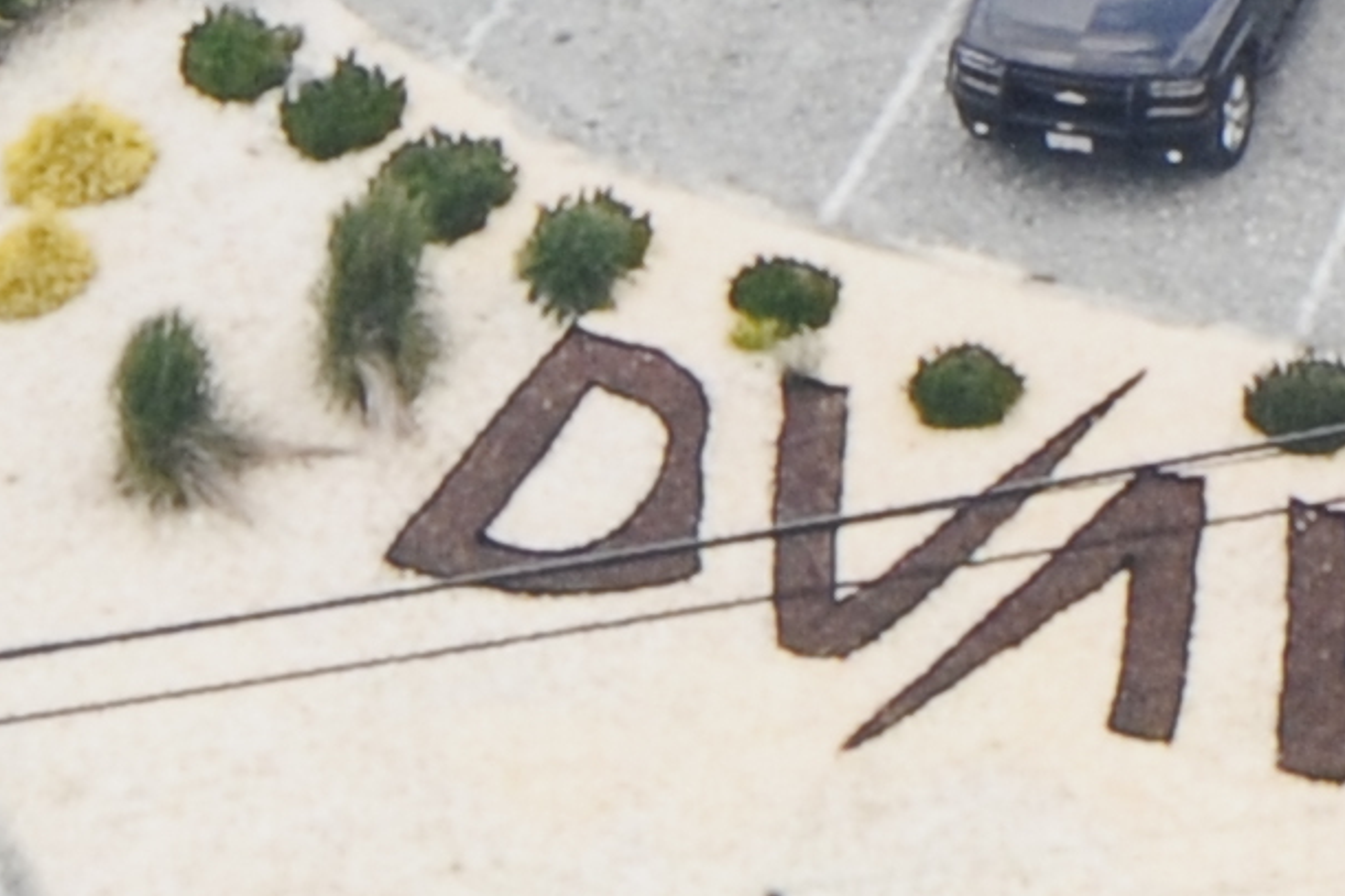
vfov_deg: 1.9
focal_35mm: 731
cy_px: -2107
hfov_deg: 2.8
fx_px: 27302
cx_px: 214
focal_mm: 105
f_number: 7.1
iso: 400
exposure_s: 1/2000
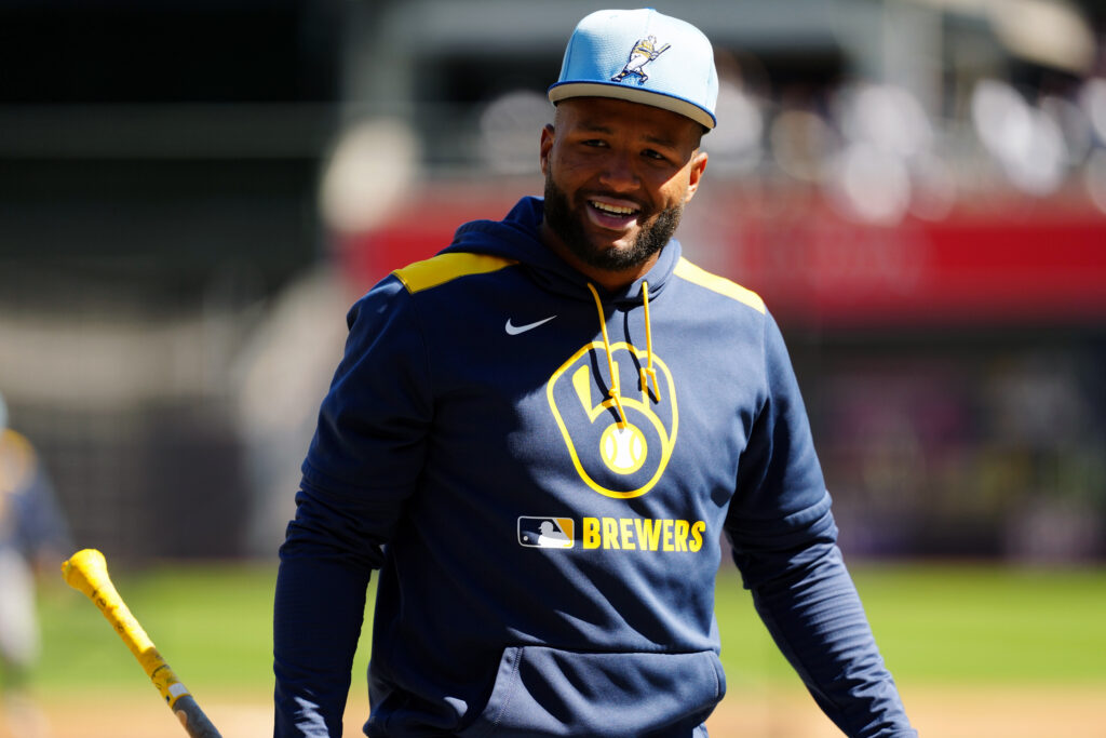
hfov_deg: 6.9
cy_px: 369
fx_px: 9217
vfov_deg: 4.6
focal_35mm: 300
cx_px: 553
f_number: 2.8
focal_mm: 300
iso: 320
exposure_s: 1/2000
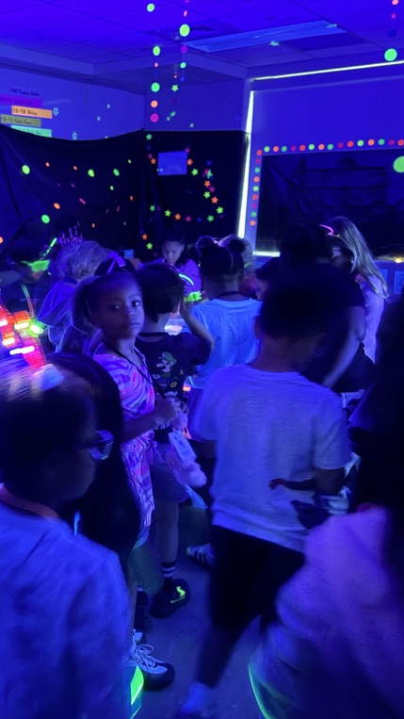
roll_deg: +0.9
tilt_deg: -14.1
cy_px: 361
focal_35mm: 38
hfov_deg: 29.2
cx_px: 0
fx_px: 724
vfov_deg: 52.8
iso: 2000
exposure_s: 1/15
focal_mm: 5.96
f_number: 1.6
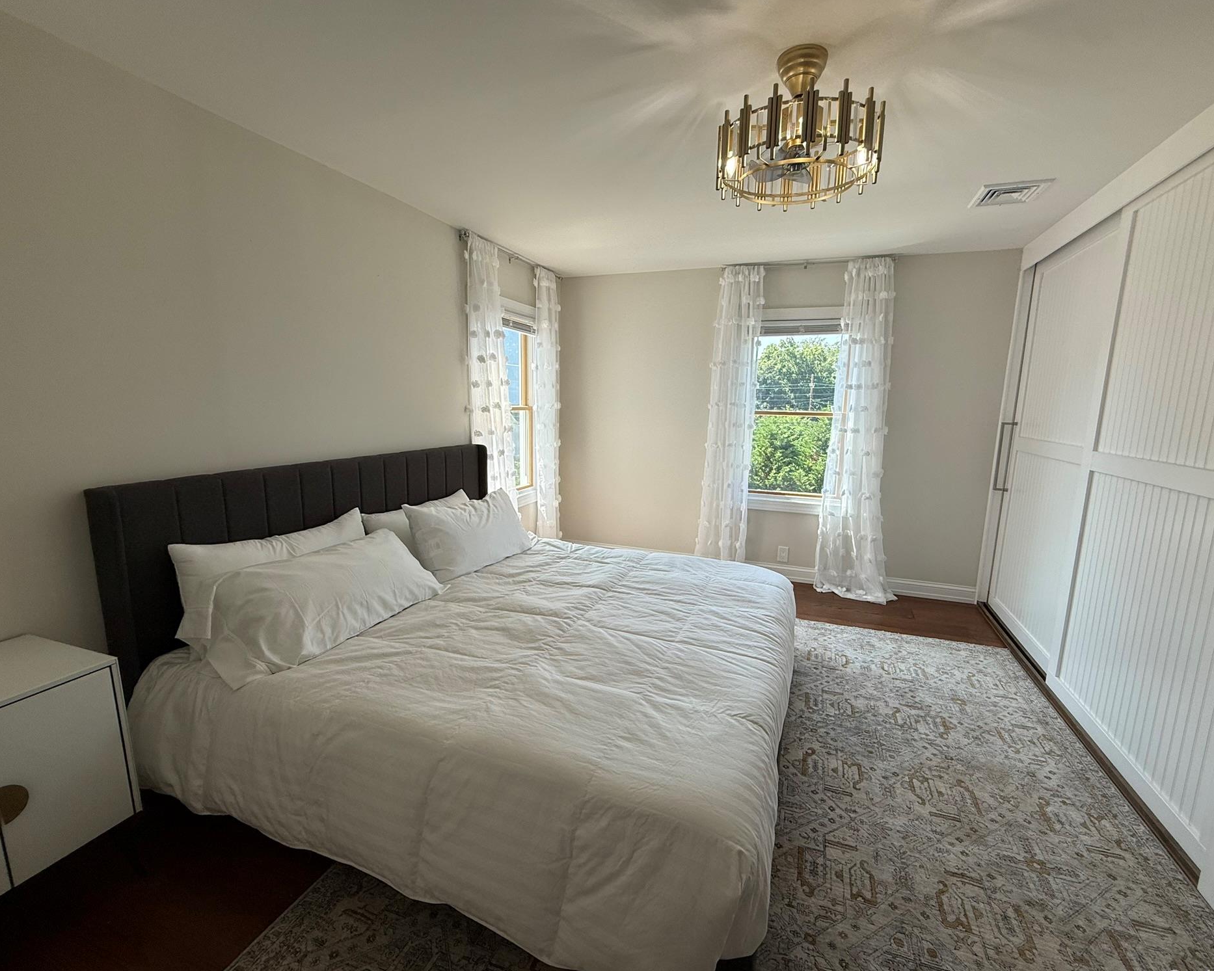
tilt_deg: -8.1
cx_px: 633
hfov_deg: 96.7
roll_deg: -1.3
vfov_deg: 84.0
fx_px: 539
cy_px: 494
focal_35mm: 15
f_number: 2.2
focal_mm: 2.22
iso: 50
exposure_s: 1/237
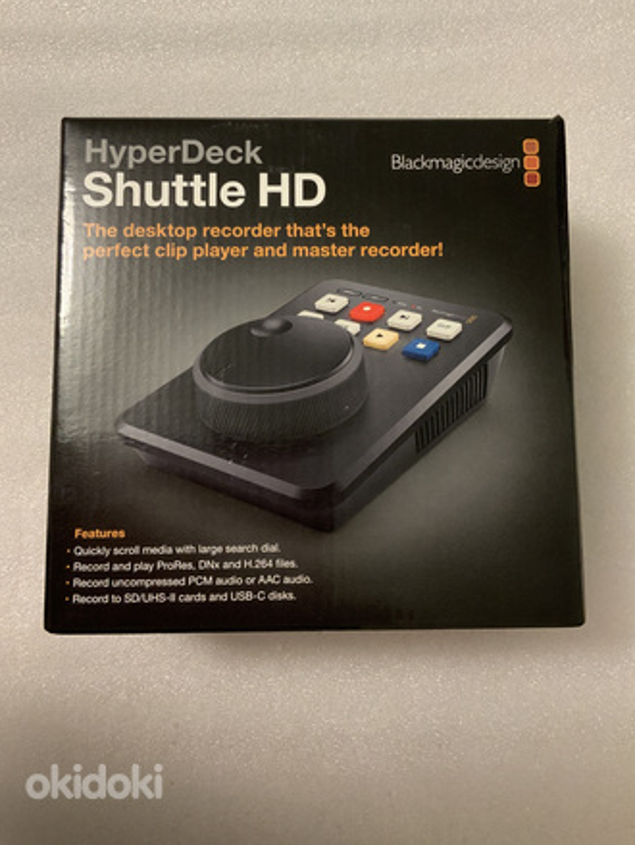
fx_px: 806
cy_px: 368
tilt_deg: -82.8
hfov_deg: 43.0
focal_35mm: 33
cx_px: 332
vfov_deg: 55.1
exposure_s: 1/60
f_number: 1.8
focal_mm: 3
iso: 125
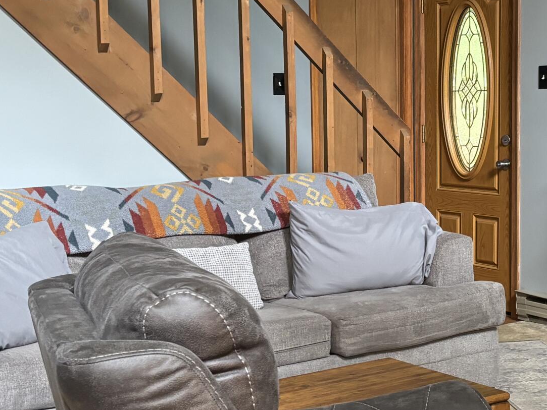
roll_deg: +0.7
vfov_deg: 20.5
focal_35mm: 72
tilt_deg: -5.9
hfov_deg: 26.8
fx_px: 1138
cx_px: 384
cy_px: 210
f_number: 1.6
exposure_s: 1/60
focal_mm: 5.96
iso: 320
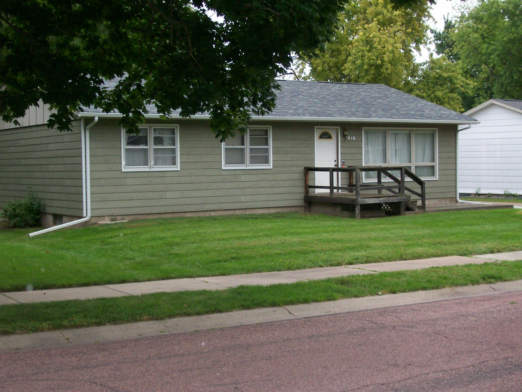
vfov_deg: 26.1
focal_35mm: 56
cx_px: 261
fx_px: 844
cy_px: 196
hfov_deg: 34.3
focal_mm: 9.4
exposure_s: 1/83.6
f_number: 3.4
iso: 140
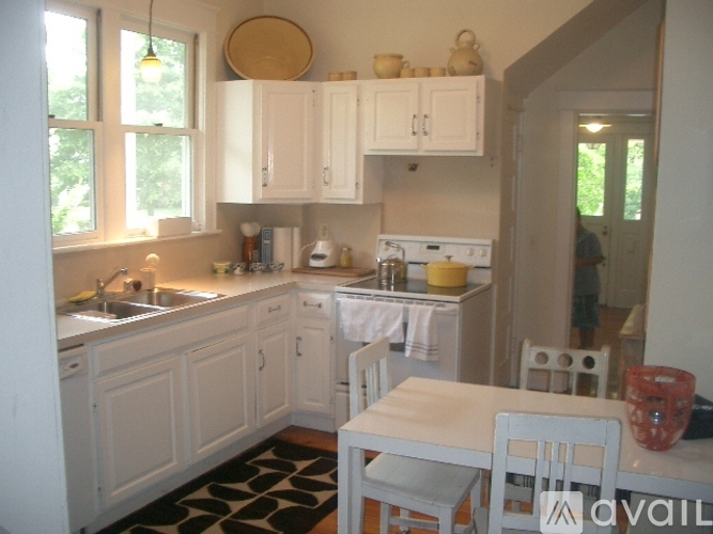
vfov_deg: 40.7
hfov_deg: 52.6
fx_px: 721
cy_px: 267
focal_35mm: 35
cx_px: 356
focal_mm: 5.8
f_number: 2.6
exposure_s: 1/40
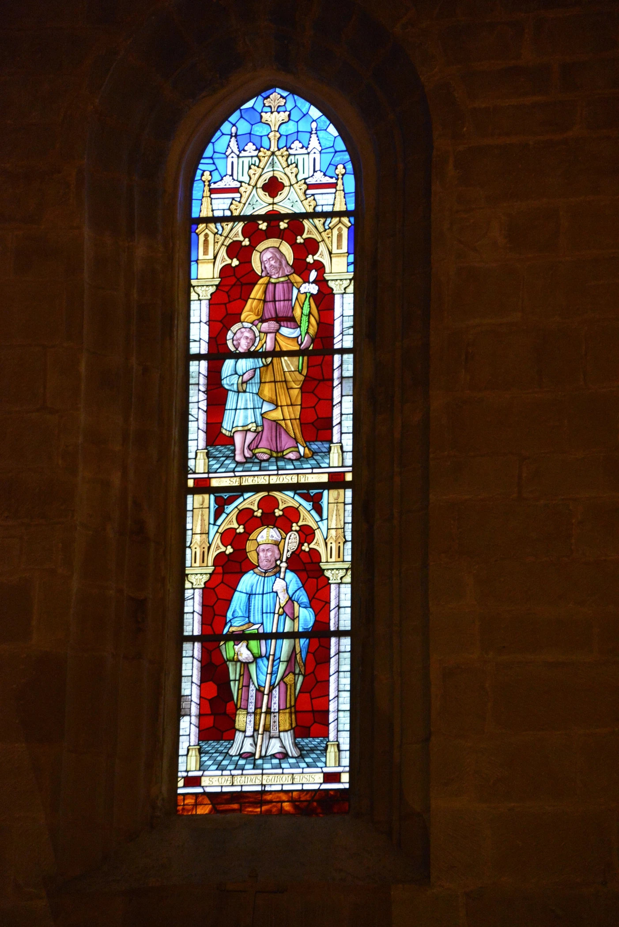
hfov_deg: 8.6
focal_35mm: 160
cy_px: 464
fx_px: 4122
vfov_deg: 12.8
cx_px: 310
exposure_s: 1/25
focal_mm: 160
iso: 6400
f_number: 5.6
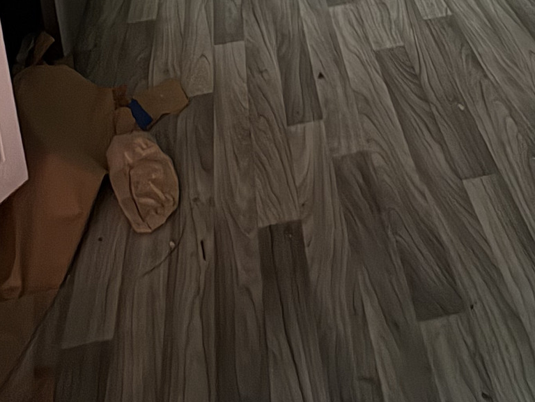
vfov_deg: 22.1
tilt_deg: -8.8
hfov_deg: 44.5
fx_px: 649
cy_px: -310
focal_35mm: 42
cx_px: 323
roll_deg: +4.0
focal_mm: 2.22
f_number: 2.2
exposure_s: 1/14
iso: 800
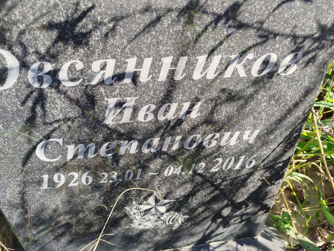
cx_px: 170
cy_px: 122
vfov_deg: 54.9
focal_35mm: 25
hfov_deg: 69.4
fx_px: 241
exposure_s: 1/203
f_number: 1.7
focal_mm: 5.31
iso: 50
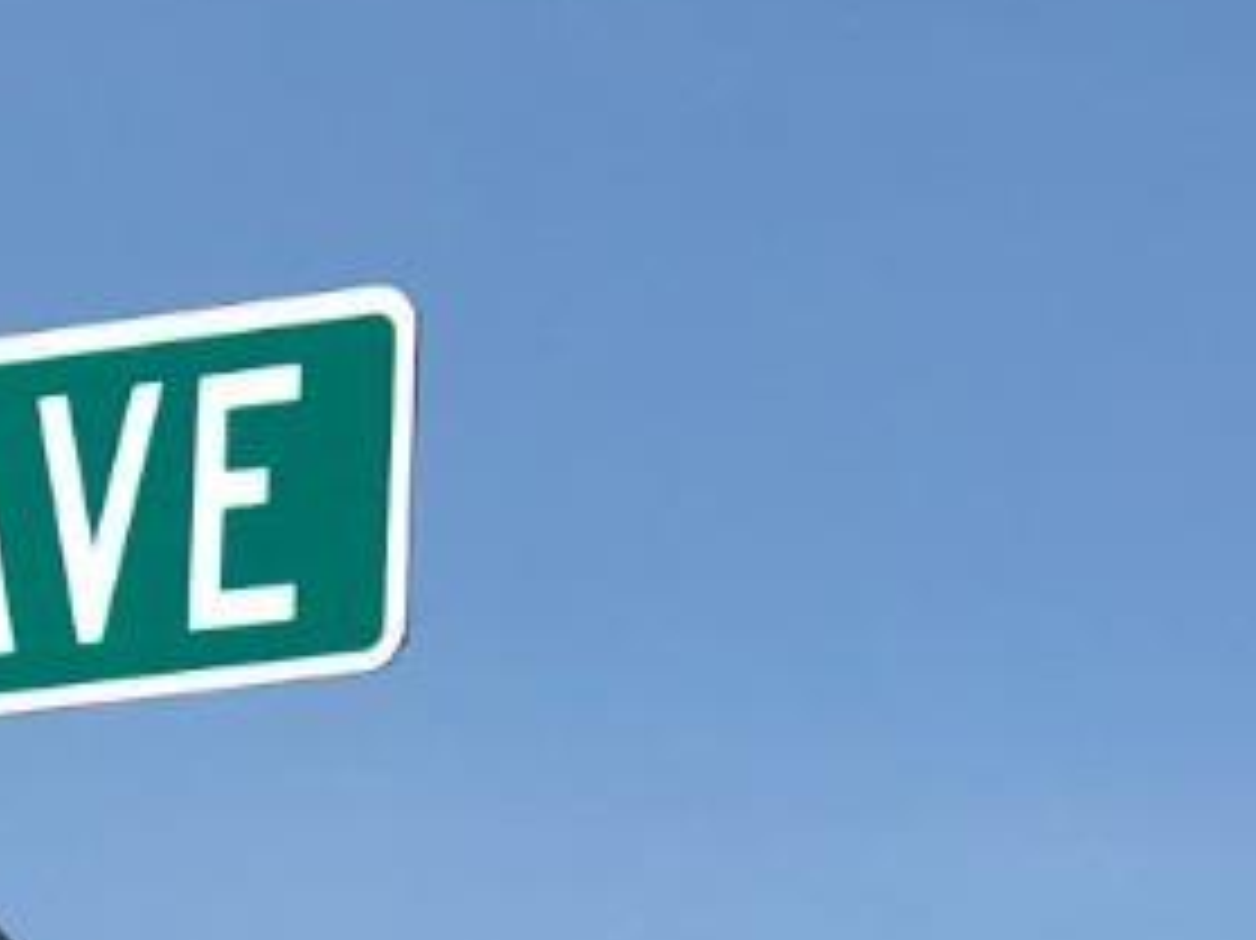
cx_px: 743
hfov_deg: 6.5
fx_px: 11134
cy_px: 1671
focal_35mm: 307
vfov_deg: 4.8
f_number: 2.8
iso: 20
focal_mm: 6.6
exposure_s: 1/1200
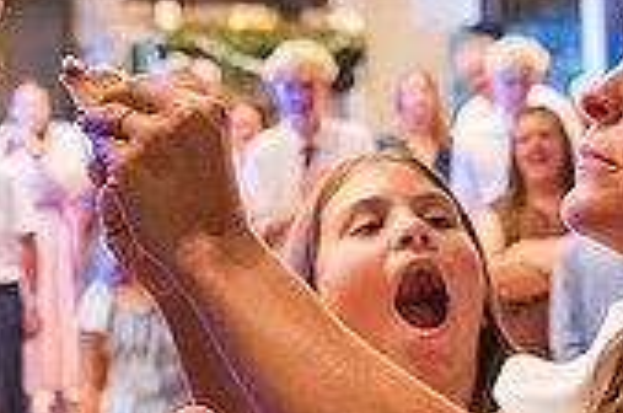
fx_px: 1555
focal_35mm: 90
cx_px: 321
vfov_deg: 15.1
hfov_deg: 22.7
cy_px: 158
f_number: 2.8
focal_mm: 24
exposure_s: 1/80
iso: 6400
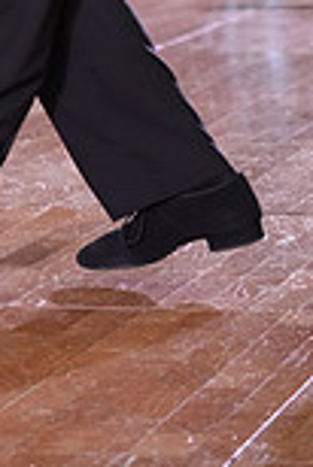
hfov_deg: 4.3
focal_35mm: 320
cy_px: -367
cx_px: -147
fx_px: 4164
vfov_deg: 6.3
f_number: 4
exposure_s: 1/320
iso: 3200
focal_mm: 85
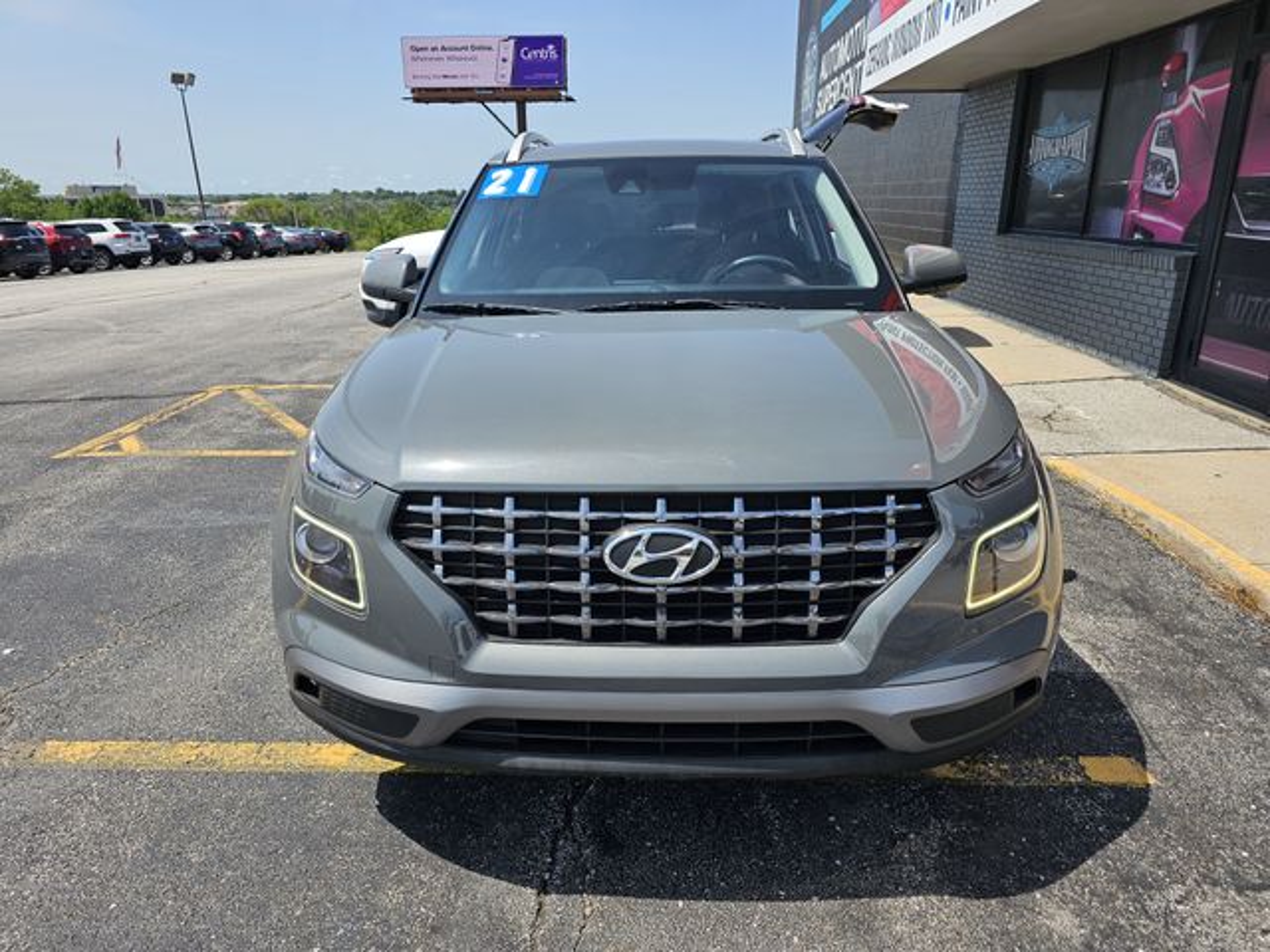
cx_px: 635
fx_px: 844
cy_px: 476
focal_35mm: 23
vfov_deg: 58.9
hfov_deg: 73.9
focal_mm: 6.3
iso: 10
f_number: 1.7
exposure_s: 1/647
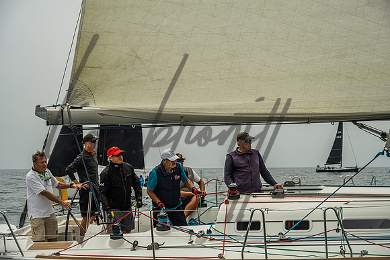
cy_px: 130
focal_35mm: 67
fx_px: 726
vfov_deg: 20.3
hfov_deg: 30.1
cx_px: 195
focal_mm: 67
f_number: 6
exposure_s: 1/2500
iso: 400
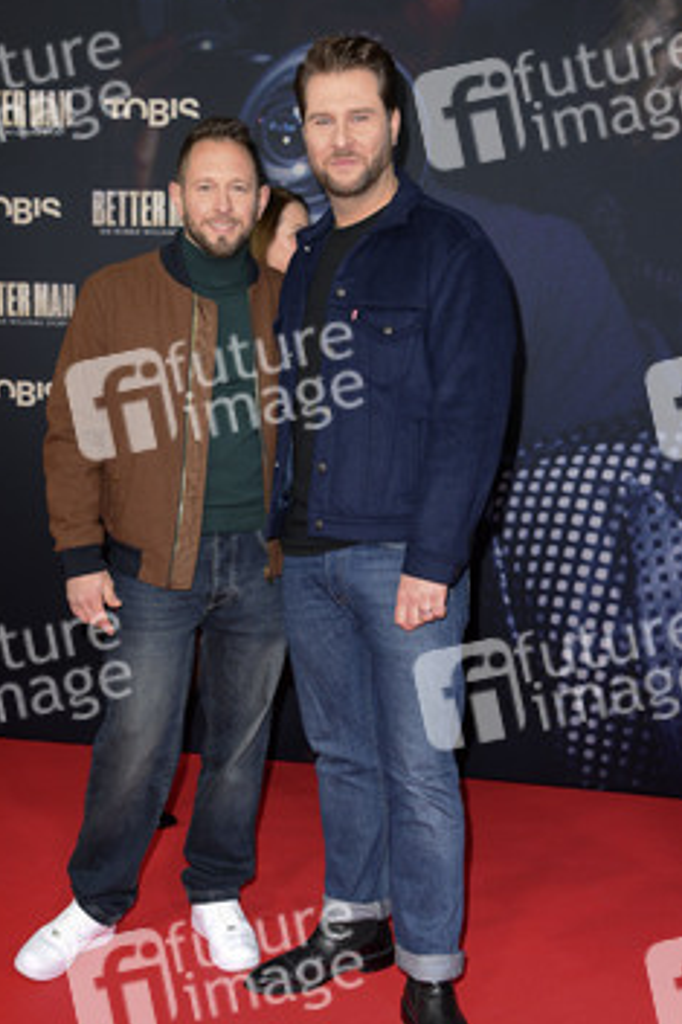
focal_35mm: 51
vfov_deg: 38.9
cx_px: 299
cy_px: 537
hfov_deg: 26.4
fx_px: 1451
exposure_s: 1/250
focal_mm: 45
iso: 2000
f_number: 6.3
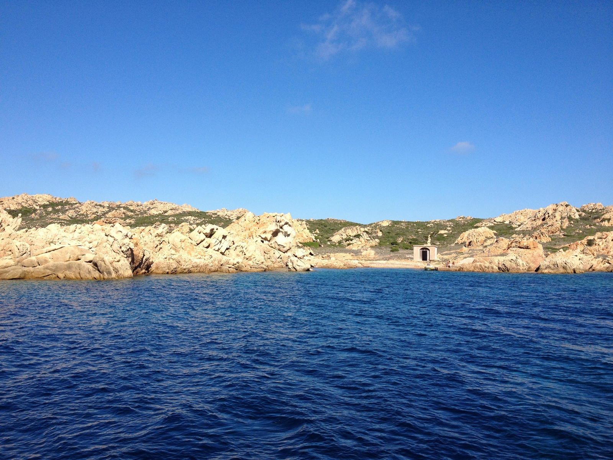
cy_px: 230
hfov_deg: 52.6
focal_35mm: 35
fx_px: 620
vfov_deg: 40.7
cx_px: 306
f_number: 2.4
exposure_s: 1/1905
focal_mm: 4.28
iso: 64
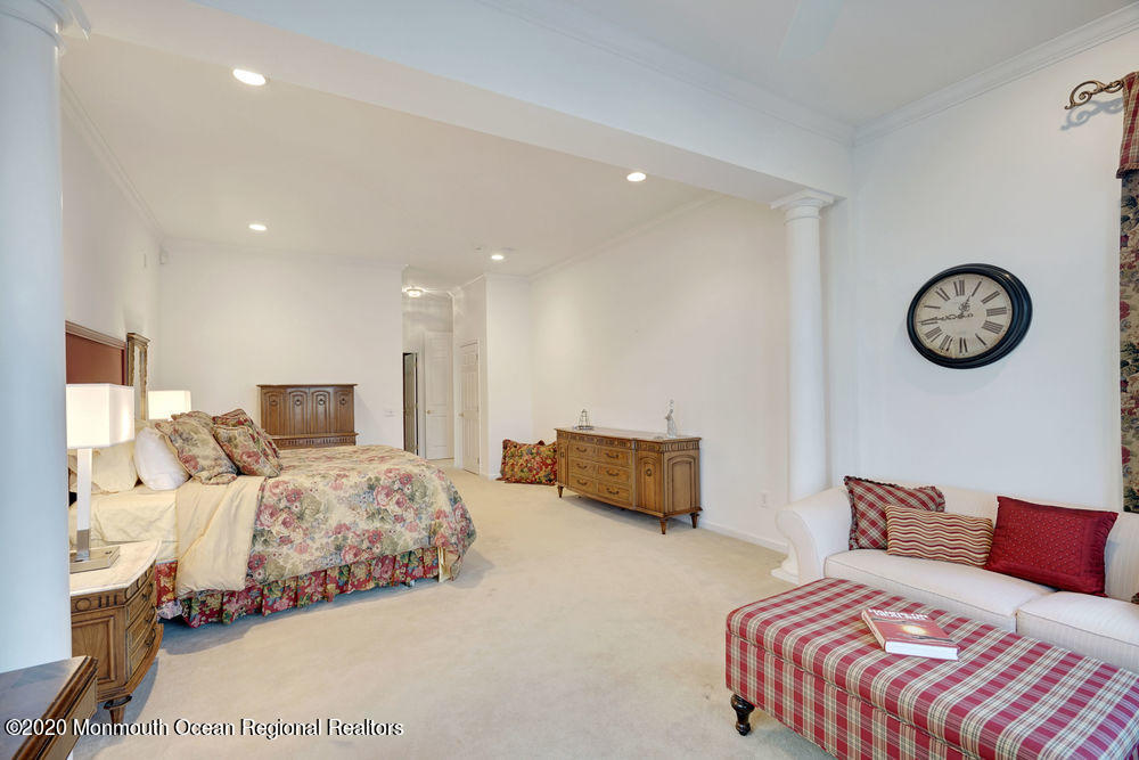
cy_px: 380
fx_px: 506
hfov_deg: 96.7
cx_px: 570
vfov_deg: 73.8
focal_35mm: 16
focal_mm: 16
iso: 400
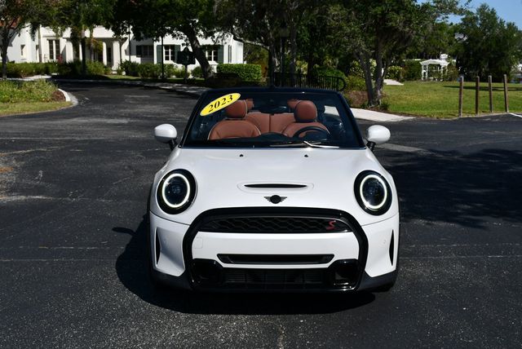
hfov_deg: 41.1
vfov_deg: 28.1
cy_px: 174
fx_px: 697
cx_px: 261
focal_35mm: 48
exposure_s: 1/320
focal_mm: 24
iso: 100
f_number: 9
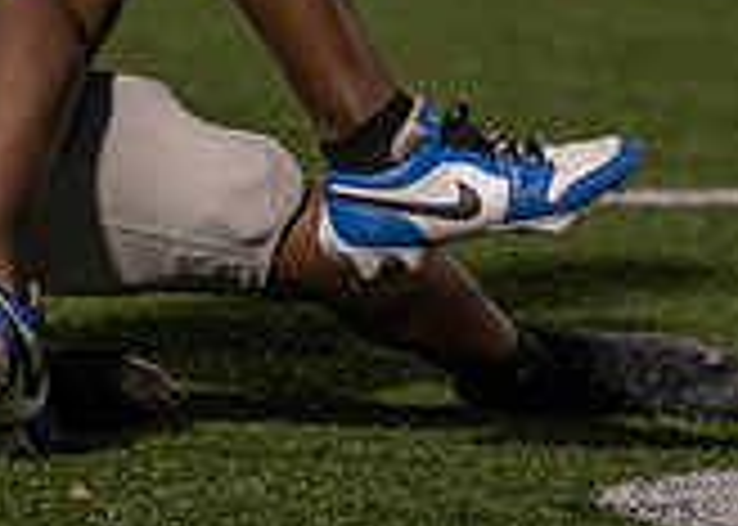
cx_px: 223
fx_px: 15713
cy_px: -428
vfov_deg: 1.9
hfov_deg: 2.7
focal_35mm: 750
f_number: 2.8
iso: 2000
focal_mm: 168
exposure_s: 1/1000
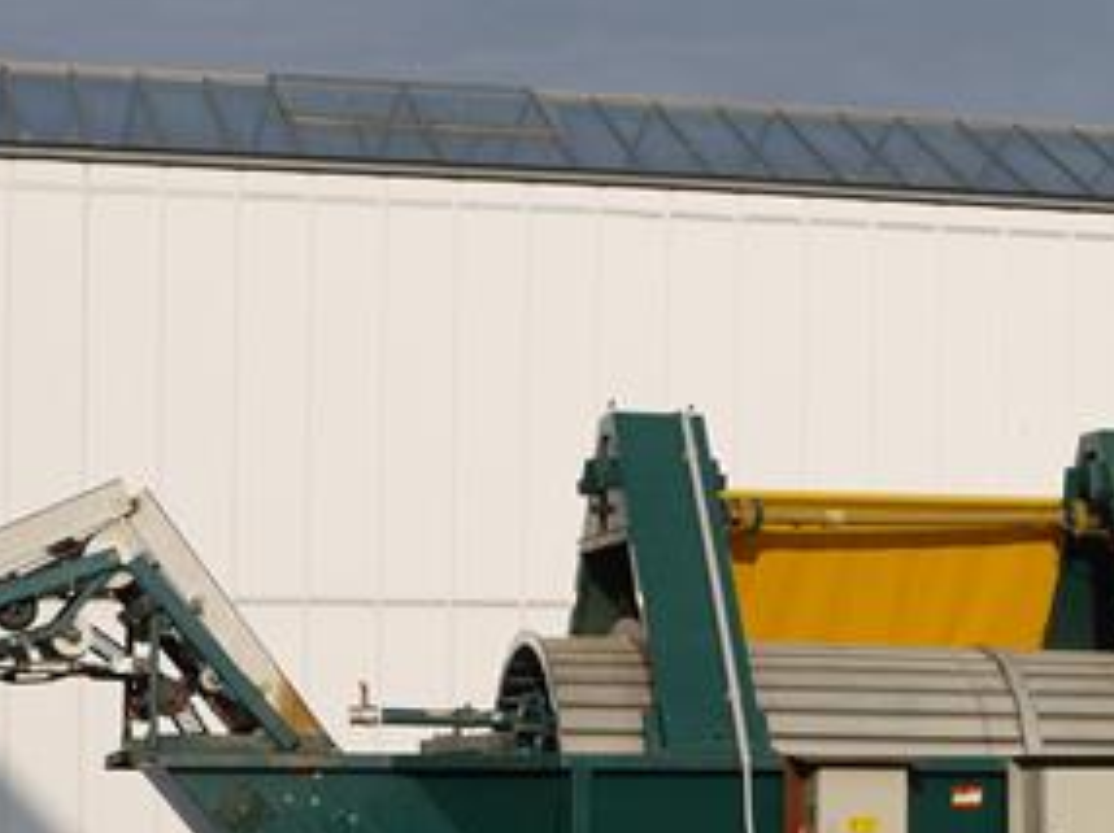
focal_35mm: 112
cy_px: 716
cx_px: 888
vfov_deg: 13.1
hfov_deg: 17.4
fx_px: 3601
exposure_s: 1/500
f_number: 9
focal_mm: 25
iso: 100
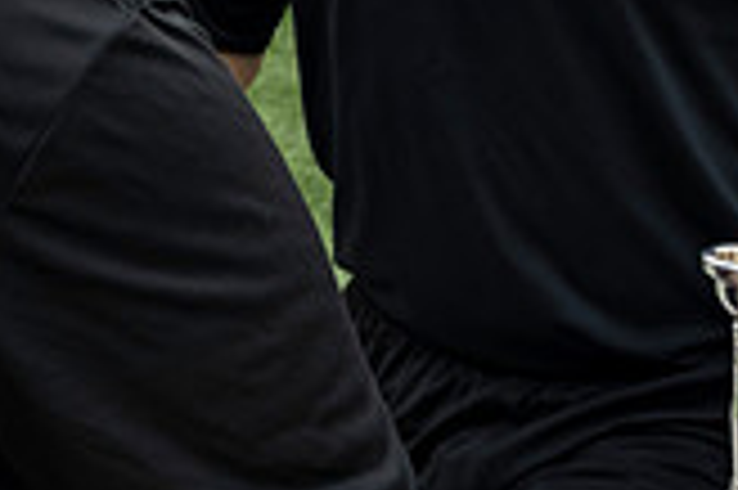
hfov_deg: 20.7
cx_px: -338
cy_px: -258
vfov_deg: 14.8
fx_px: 1741
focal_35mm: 85
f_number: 4
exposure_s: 1/200
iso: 80
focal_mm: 24
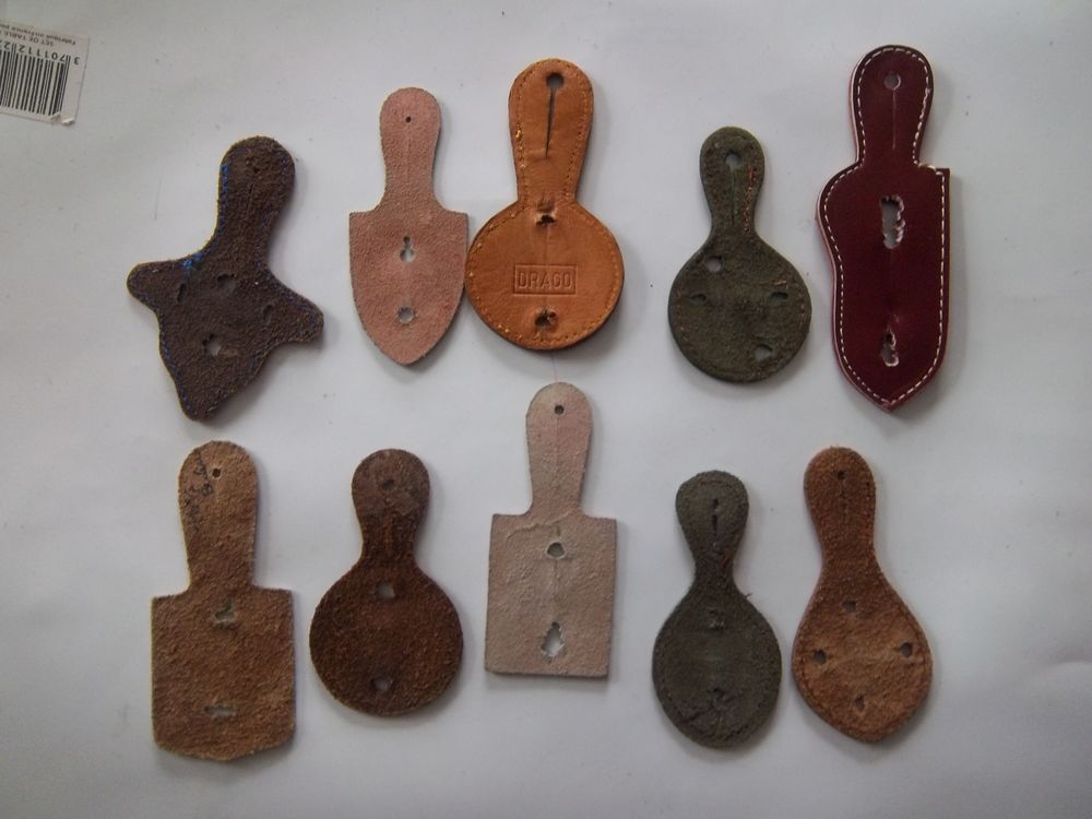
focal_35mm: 28
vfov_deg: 49.7
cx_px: 546
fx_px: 883
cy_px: 410
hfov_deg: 63.4
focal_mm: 5.05
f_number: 3.5
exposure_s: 1/20
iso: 160
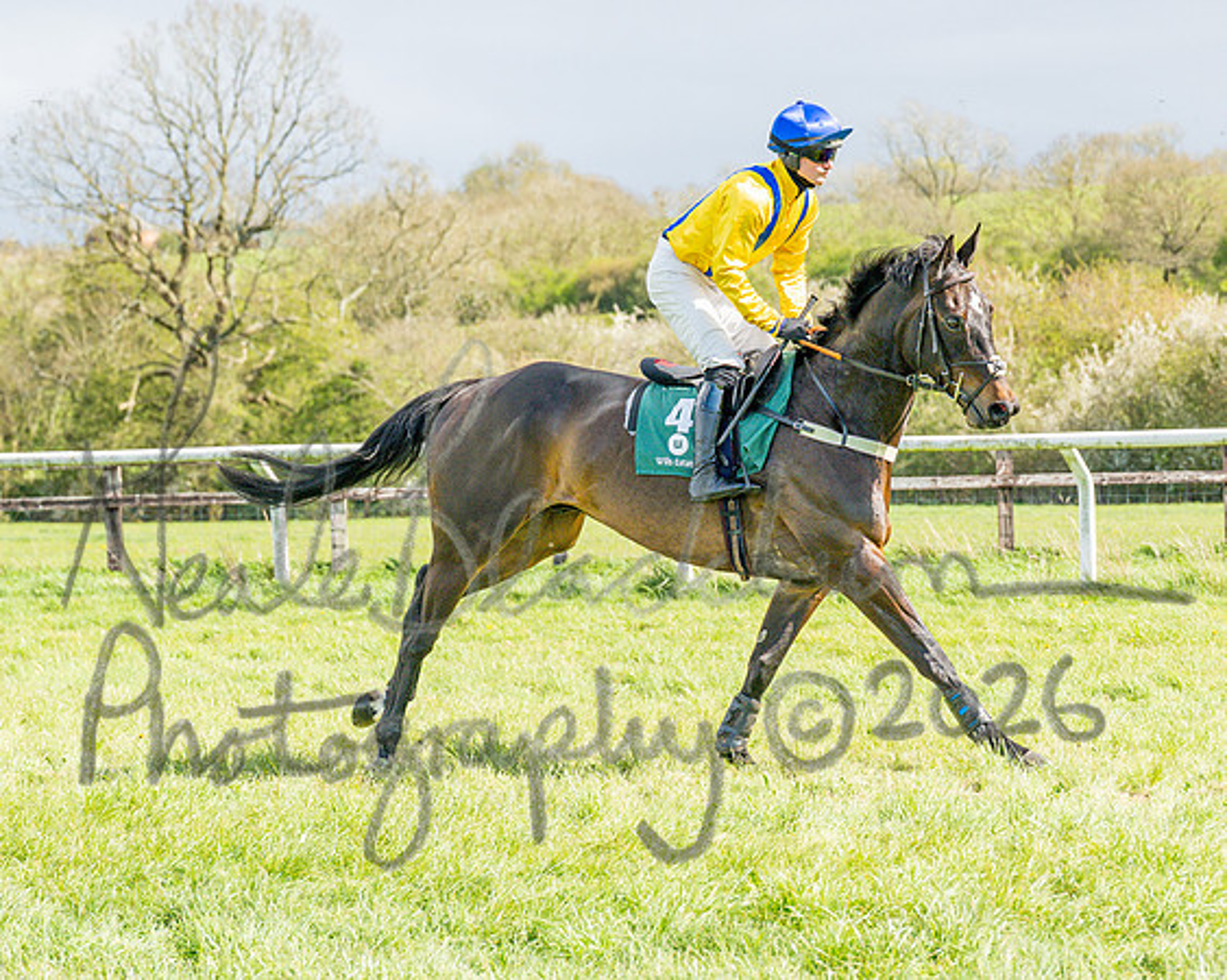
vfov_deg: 13.0
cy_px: 490
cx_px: 737
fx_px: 4295
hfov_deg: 16.2
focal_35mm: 118
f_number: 4
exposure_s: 1/2500
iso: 200
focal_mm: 70
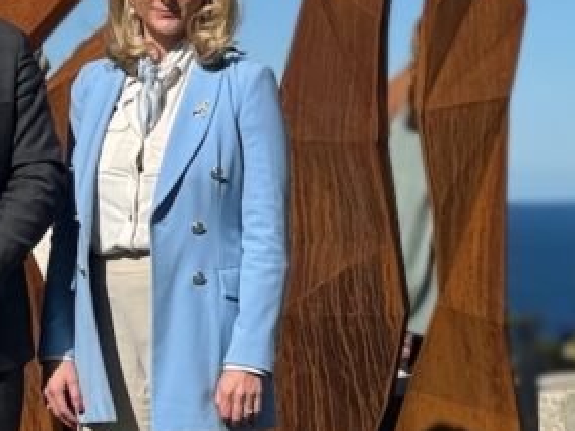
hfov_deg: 10.9
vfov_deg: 8.2
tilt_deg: -1.3
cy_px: 233
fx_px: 3005
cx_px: 254
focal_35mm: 181
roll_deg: +0.7
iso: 64
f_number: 1.78
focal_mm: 6.76
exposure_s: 1/7937
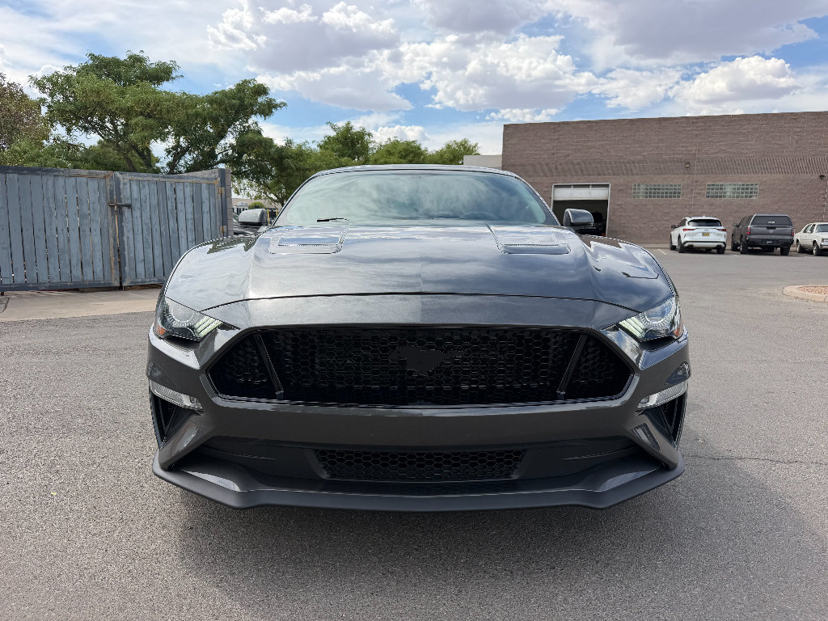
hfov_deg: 71.6
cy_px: 310
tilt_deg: -10.8
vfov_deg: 56.8
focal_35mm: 24
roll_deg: +0.1
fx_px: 574
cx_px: 414
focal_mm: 6.76
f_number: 1.78
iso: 80
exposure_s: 1/3021
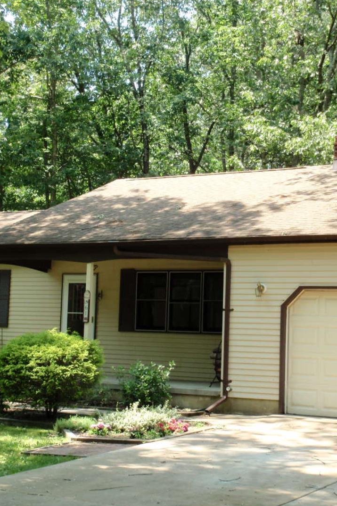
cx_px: 150
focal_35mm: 67
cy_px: 253
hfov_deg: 20.3
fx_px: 941
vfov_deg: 30.1
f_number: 4.2
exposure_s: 1/80
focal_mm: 8.69
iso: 64
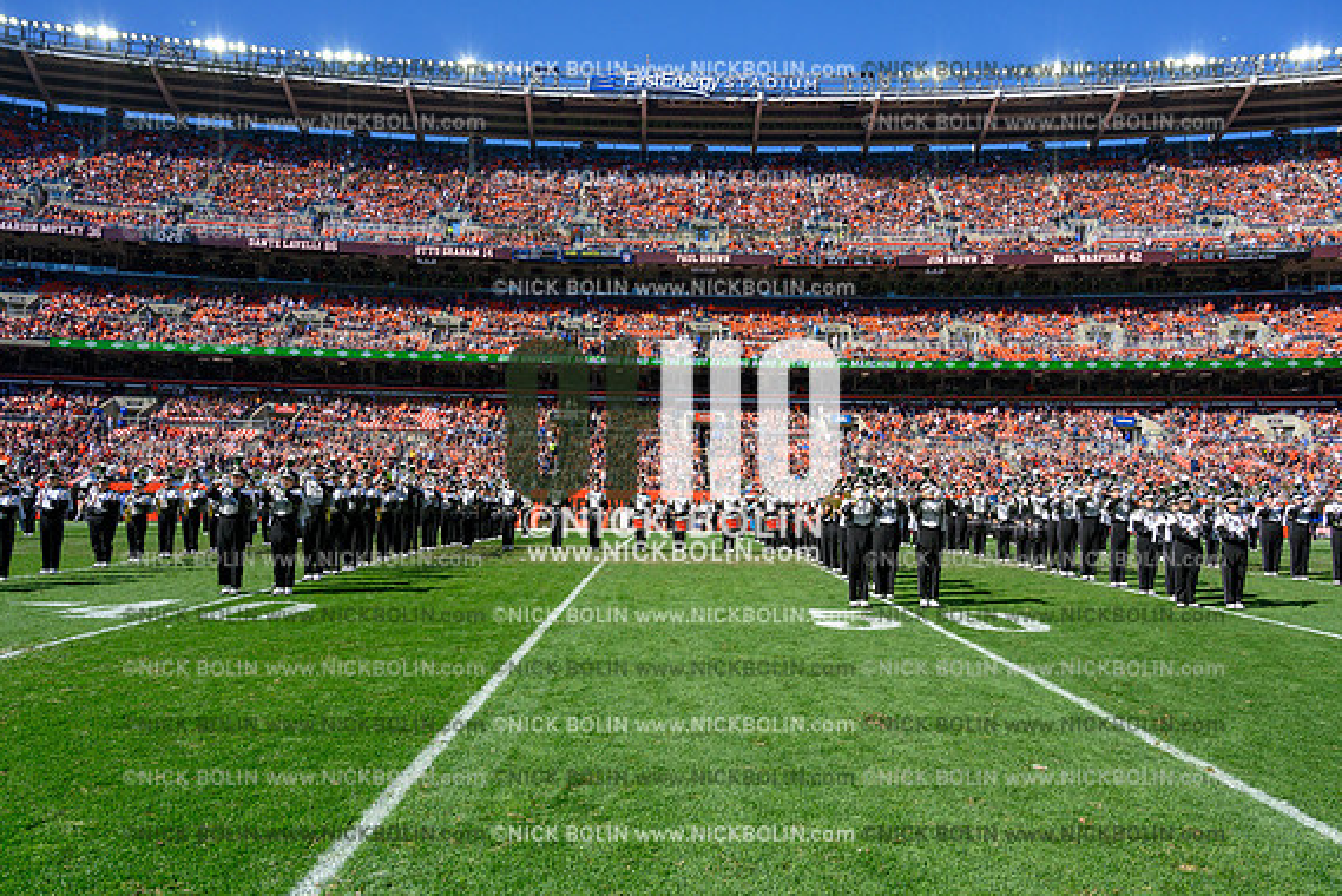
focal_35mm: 27
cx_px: 672
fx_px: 1007
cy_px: 452
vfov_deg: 48.0
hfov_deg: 67.4
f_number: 8
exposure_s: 1/3200
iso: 1000
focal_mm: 26.5
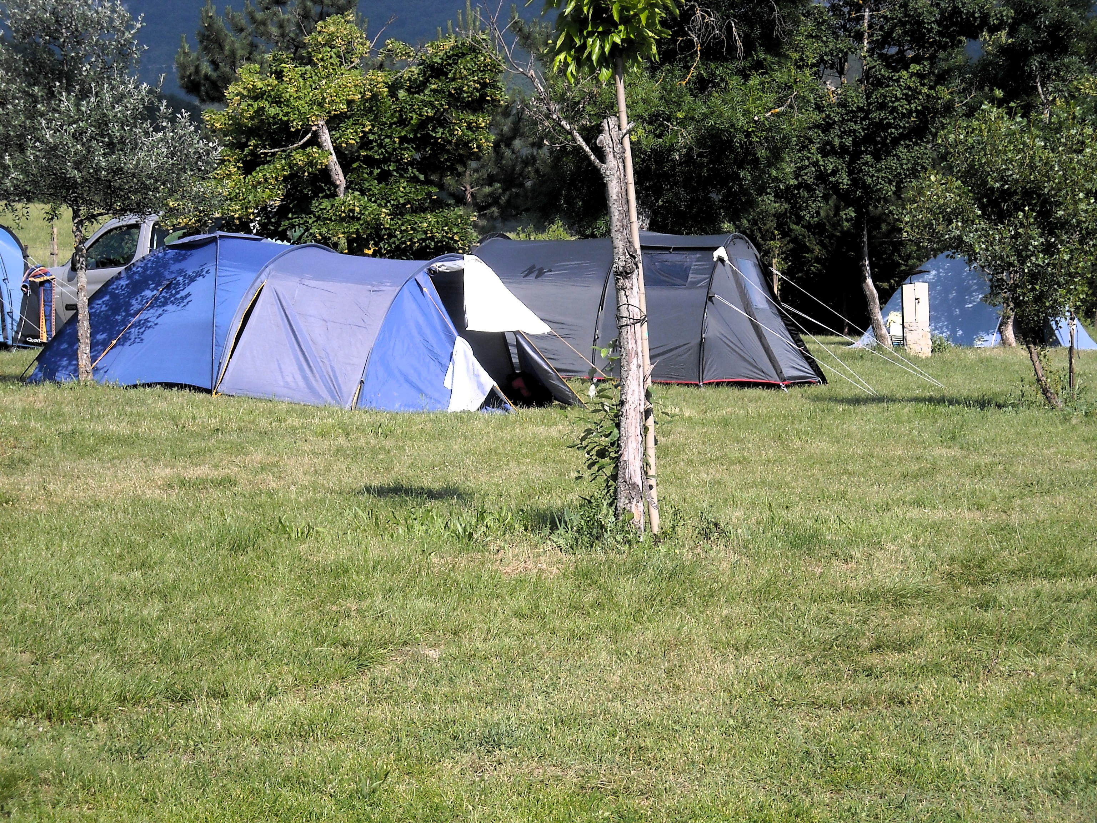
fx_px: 3328
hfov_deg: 18.7
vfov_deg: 14.1
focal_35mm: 105
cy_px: 412
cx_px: 548
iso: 64
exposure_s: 1/369
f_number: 4.7
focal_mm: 17.1
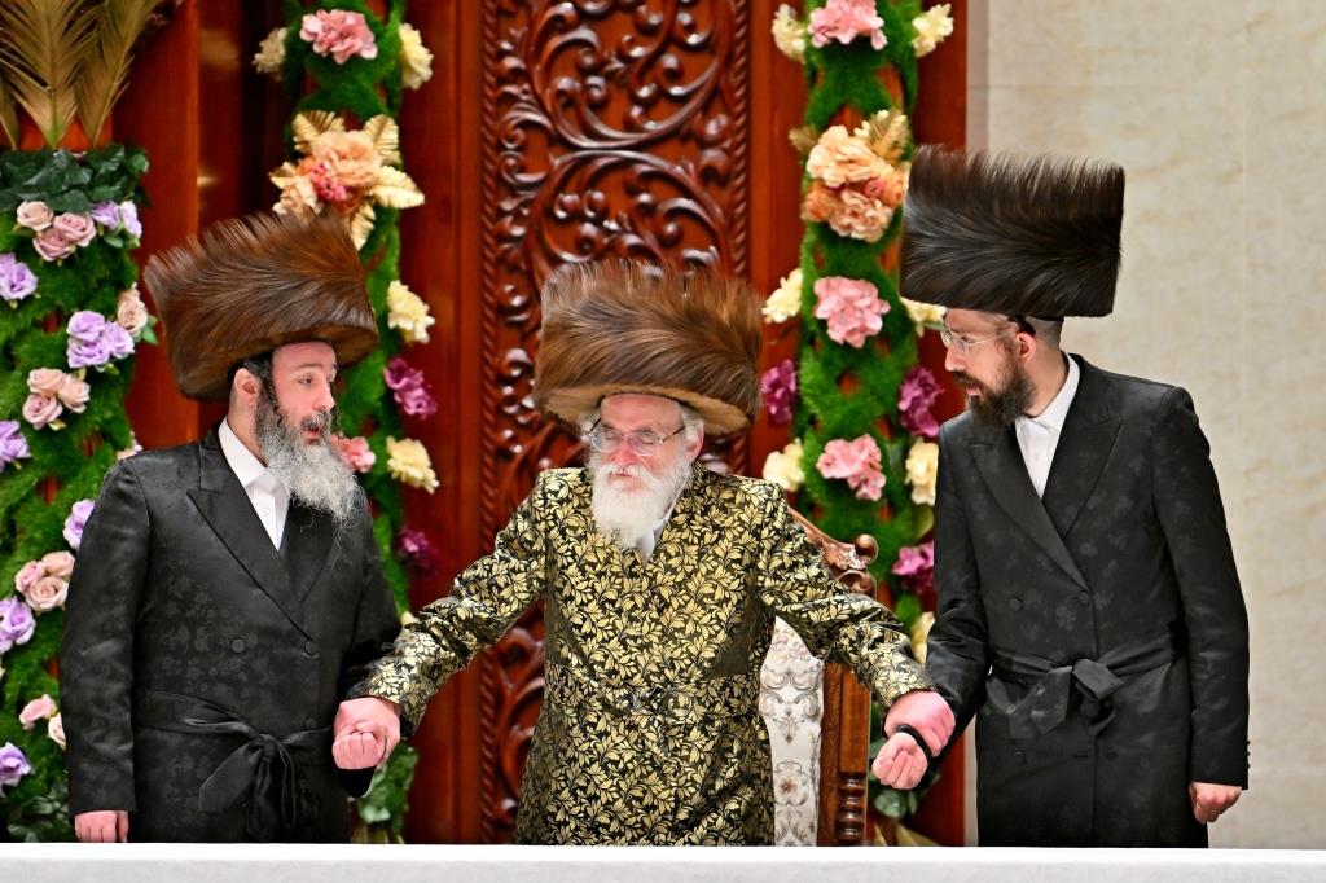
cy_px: 442
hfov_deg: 6.9
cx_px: 663
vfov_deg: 4.6
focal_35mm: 300
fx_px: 11046
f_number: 2.8
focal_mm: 200
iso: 250
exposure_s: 1/400
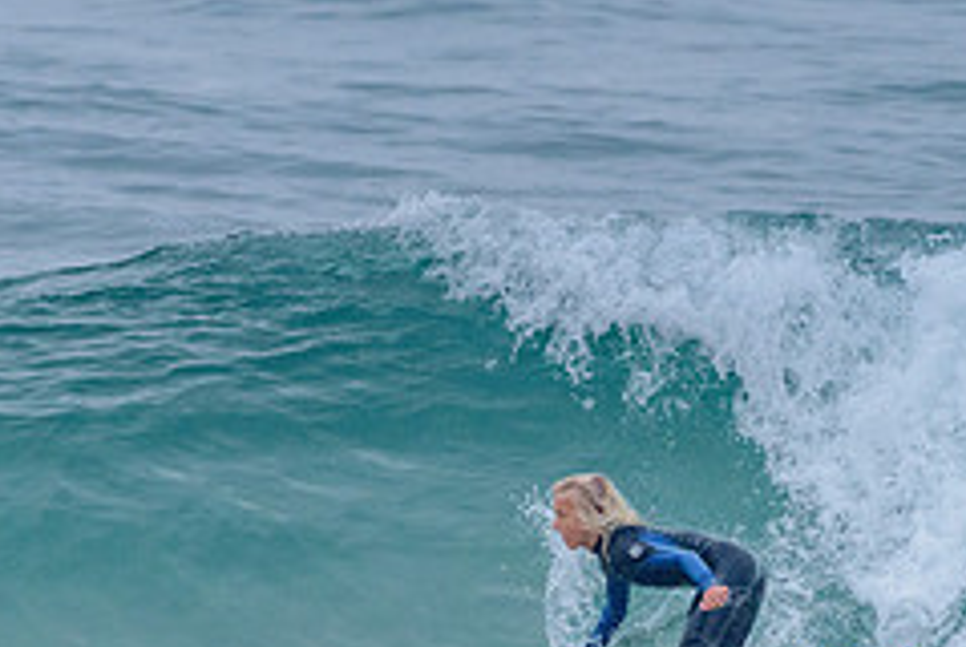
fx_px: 39923
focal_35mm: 1486
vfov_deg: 0.9
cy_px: 598
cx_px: 386
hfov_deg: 1.4
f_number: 5.6
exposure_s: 1/2000
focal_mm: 500
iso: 1800
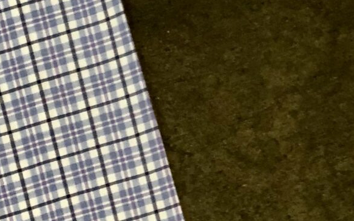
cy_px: 668
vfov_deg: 5.1
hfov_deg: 8.6
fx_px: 2334
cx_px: -11
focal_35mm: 242
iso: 50
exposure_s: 1/50
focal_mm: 6
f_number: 2.4
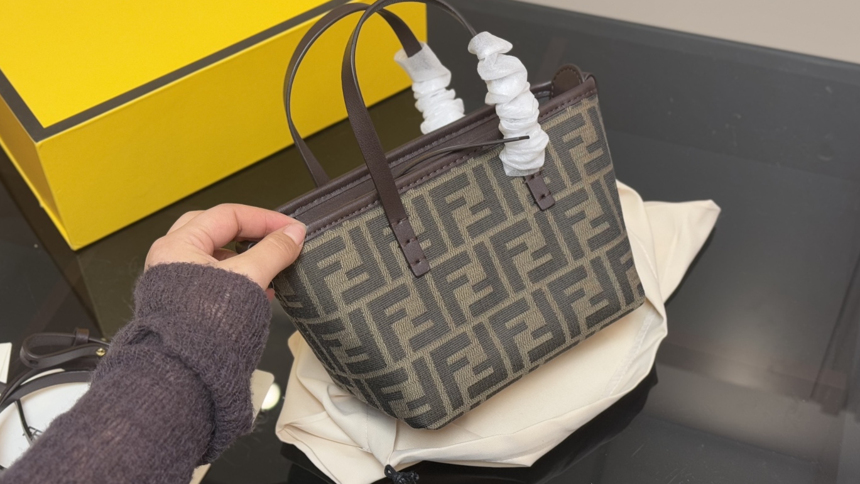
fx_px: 1254
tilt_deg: -46.9
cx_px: 428
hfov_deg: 37.8
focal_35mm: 55
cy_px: 192
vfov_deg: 21.8
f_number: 1.78
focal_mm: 6.76
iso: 100
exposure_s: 1/60
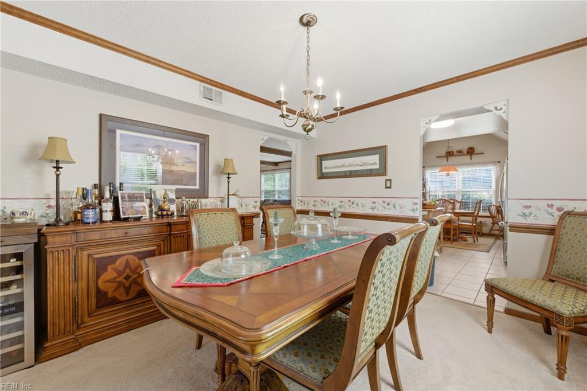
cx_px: 294
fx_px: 228
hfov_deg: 104.3
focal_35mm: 14
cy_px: 196
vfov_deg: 81.2
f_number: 8
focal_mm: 14
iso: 250
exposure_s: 1/60
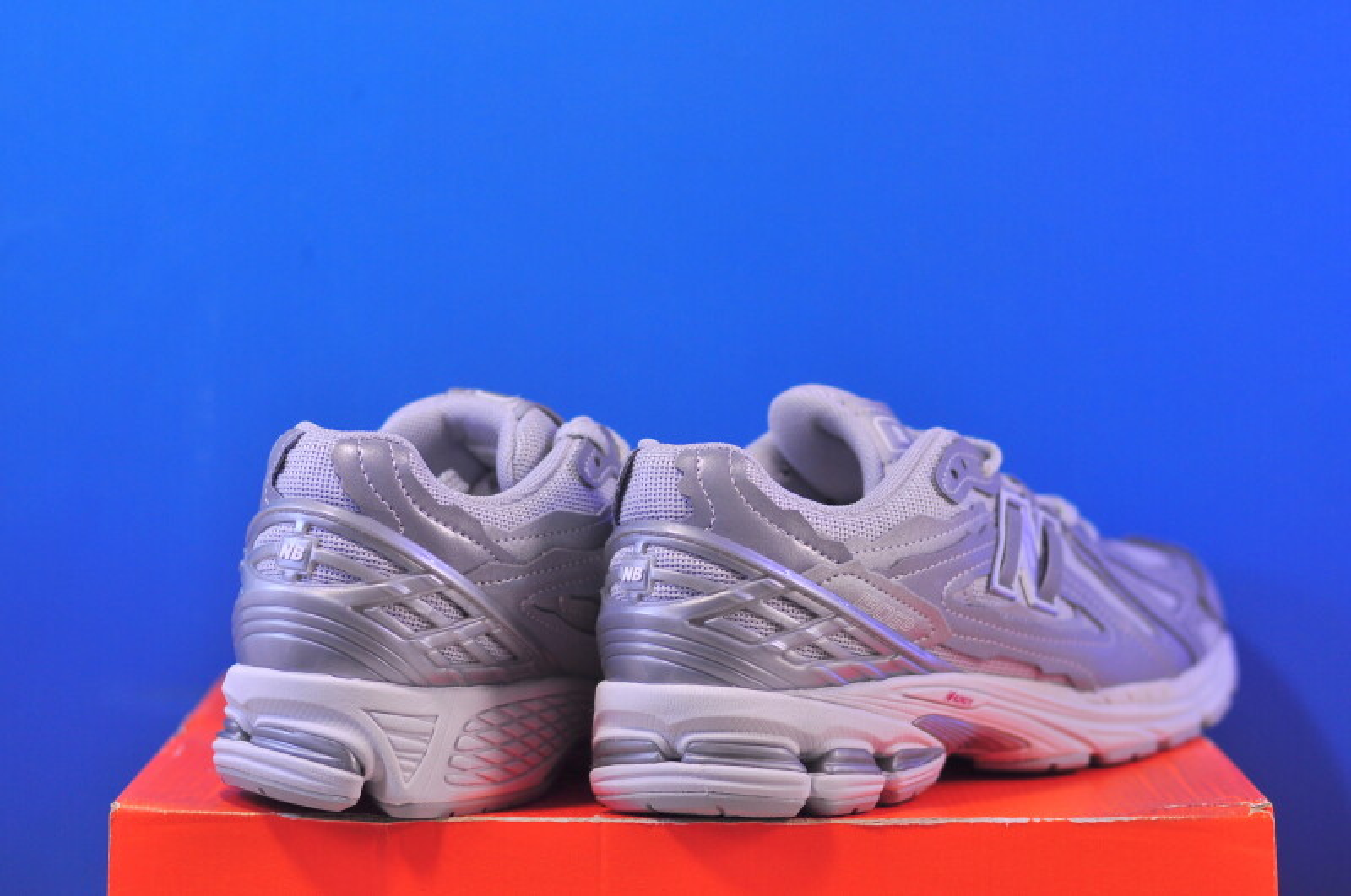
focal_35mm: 75
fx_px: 2811
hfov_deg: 27.0
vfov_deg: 18.1
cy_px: 448
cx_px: 676
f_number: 2.5
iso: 250
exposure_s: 1/320
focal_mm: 50
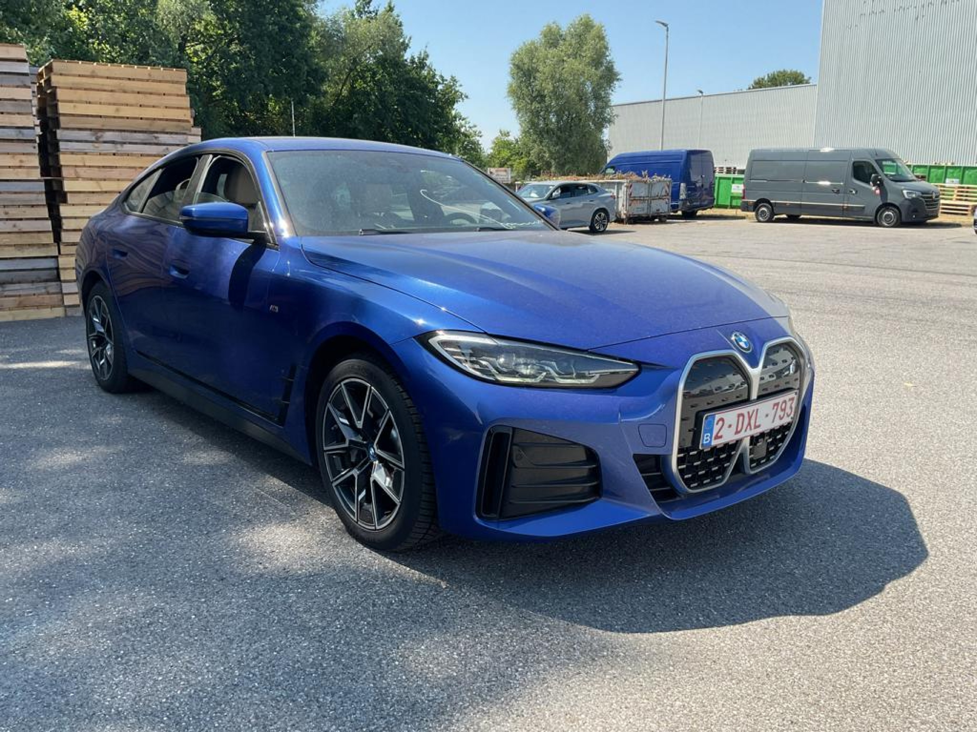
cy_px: 366
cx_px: 488
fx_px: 818
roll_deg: -2.0
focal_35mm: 29
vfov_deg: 48.2
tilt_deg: -12.1
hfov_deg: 61.7
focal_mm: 3
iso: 16
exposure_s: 1/770
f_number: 1.8
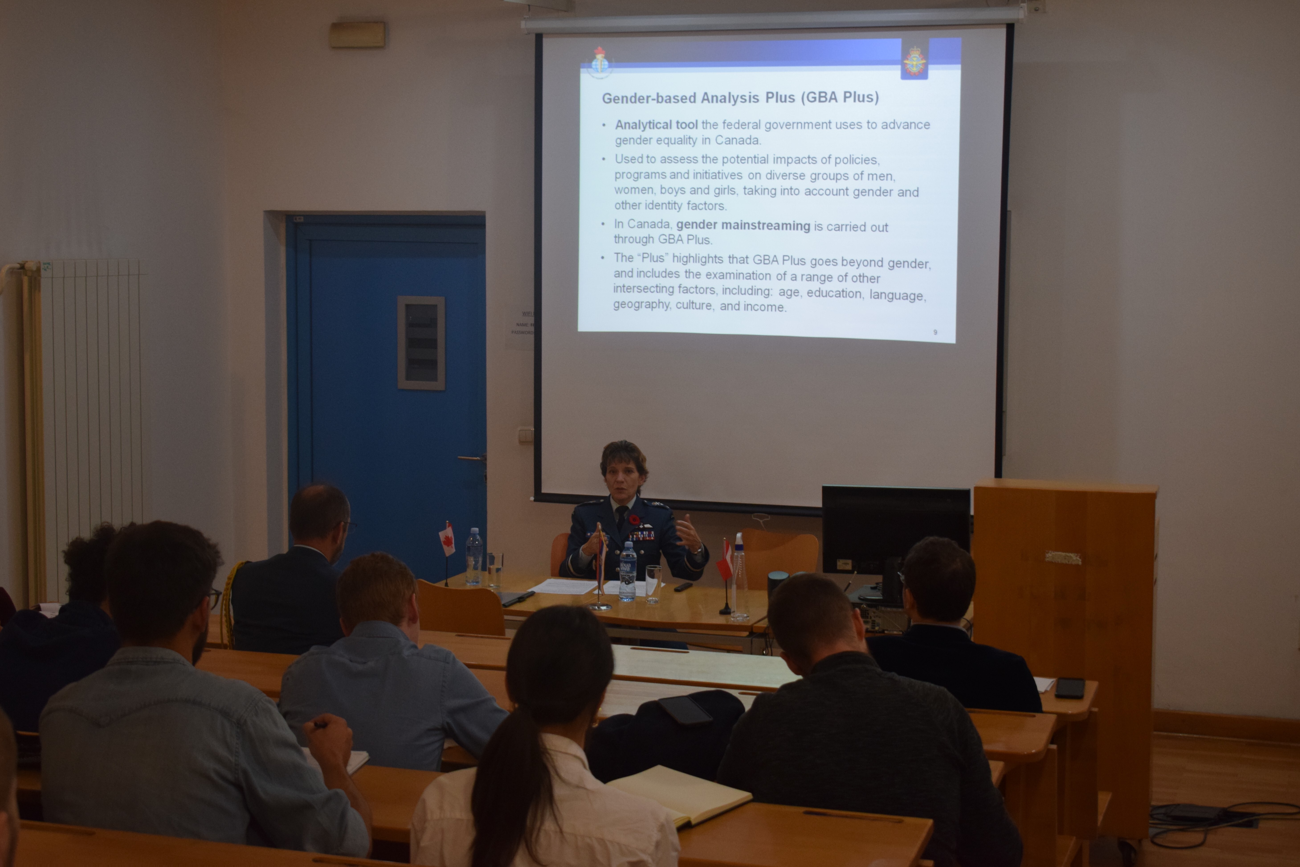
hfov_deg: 36.9
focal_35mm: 54
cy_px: 434
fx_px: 1950
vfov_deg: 25.1
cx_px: 650
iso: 900
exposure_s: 1/60
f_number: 4.8
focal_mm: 36
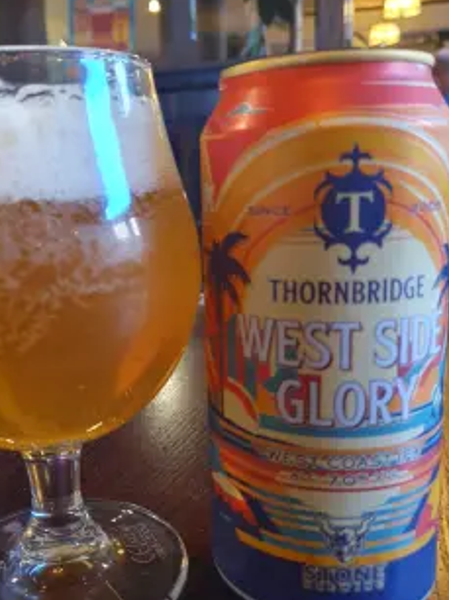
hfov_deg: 41.4
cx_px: 169
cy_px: 282
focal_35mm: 34
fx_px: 589
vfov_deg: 54.0
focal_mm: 4.32
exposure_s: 1/50
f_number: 1.5
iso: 400
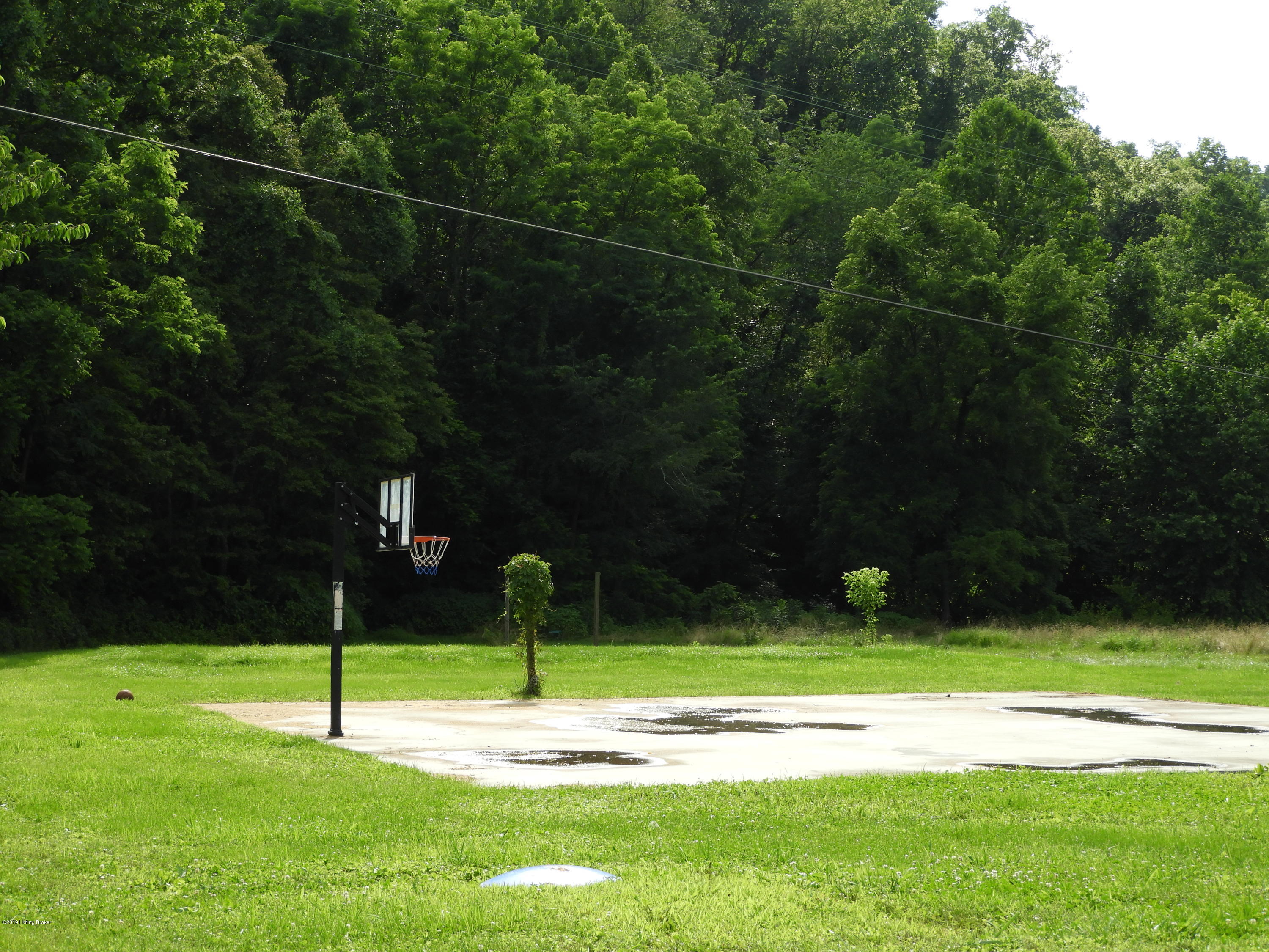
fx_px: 2383
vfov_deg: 22.6
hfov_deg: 29.8
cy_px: 476
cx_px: 634
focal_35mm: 65
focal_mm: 11.6
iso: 100
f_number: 4.2
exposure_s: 1/400
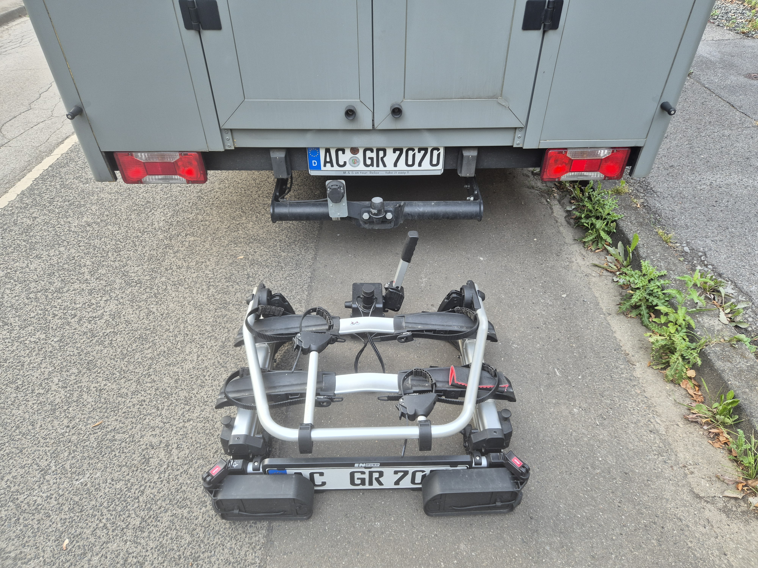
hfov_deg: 73.9
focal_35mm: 23
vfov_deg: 58.9
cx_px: 379
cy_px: 284
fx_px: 504
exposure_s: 1/180
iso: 64
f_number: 1.8
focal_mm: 5.4
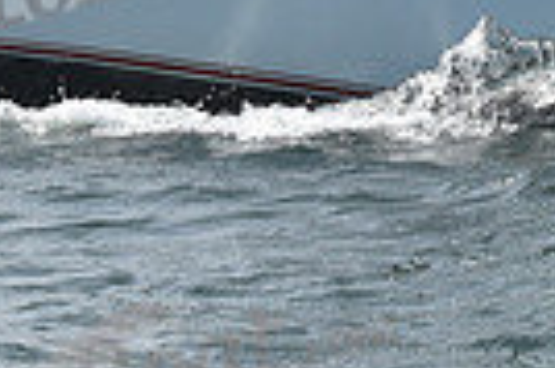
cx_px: 613
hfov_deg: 6.8
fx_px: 4666
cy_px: -304
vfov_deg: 4.5
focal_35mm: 303
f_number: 9
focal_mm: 70
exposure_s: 1/800
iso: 200
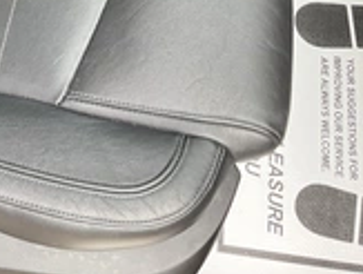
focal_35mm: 71
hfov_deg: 24.9
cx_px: -65
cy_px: -56
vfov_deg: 19.6
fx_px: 746
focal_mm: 3
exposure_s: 1/122
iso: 50
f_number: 1.8
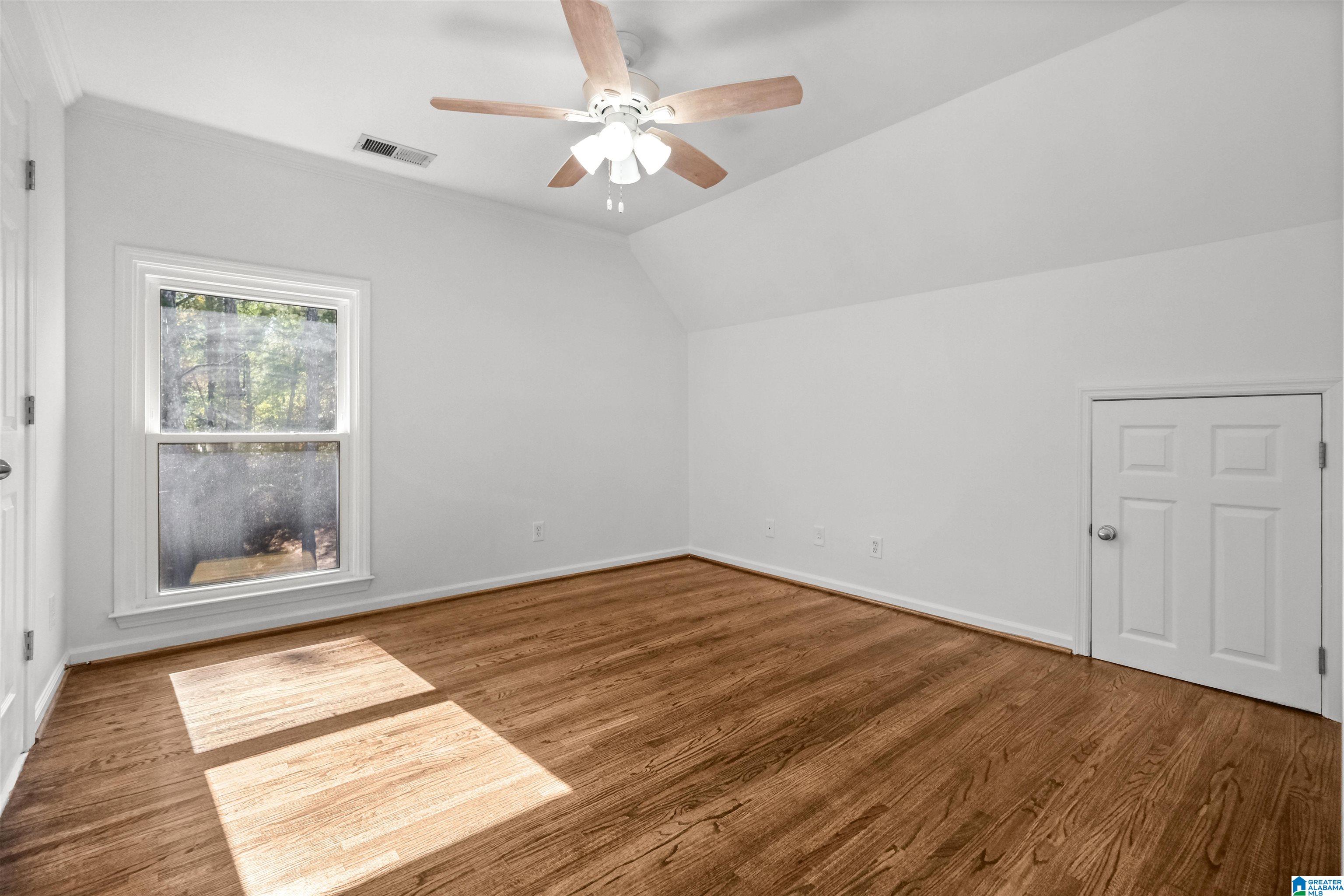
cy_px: 448
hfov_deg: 100.4
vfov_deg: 77.3
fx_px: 560
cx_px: 672
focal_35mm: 15
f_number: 4
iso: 2000
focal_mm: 10
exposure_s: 1/100
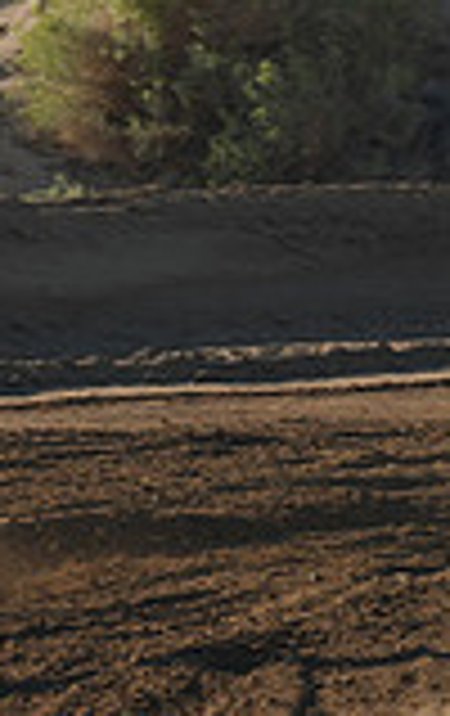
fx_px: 13420
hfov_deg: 1.9
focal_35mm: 687
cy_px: 317
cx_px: -644
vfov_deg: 3.1
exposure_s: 1/250
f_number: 11
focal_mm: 185
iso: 250
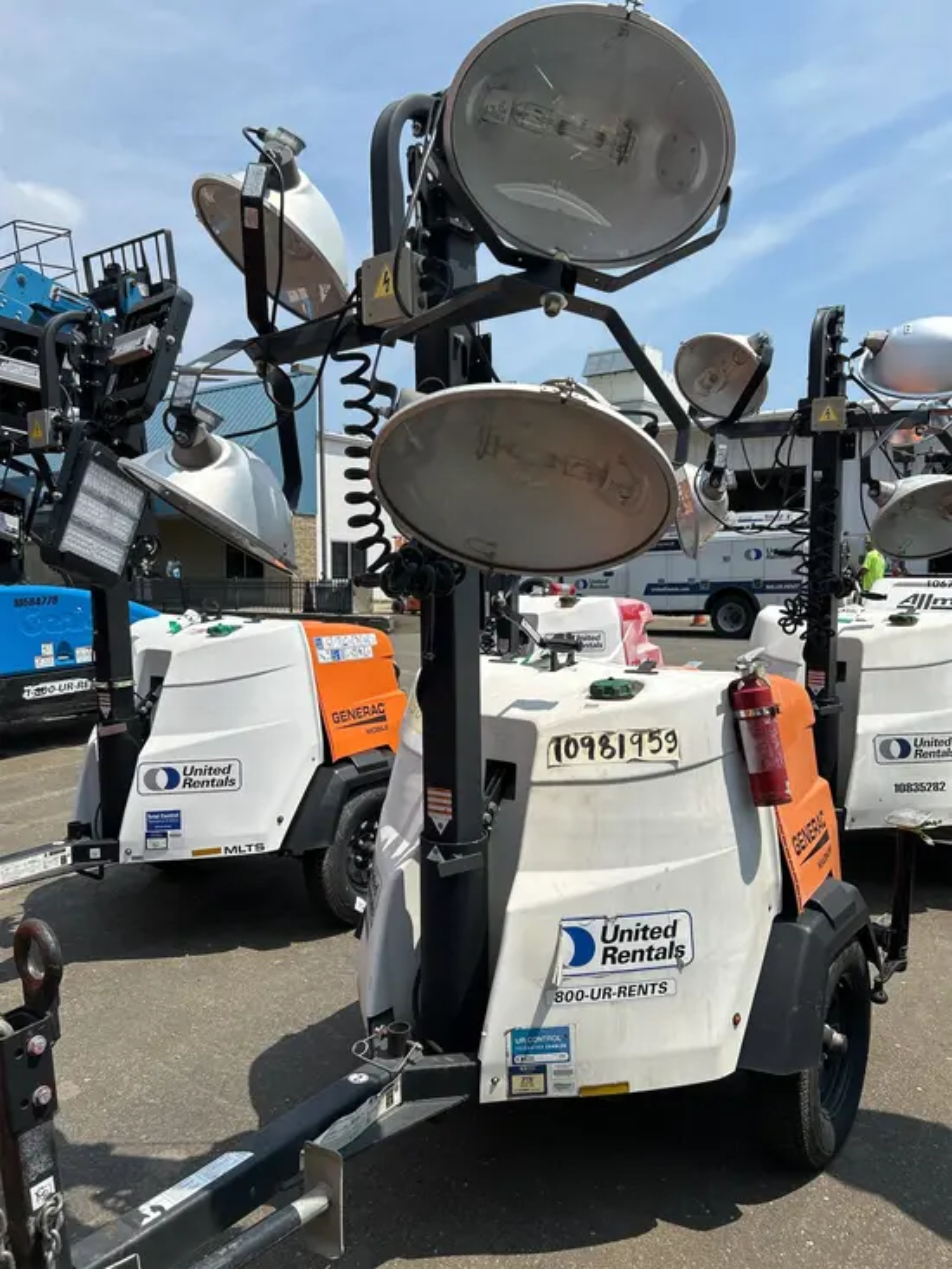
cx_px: 476
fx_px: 953
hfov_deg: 53.1
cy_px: 634
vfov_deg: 67.3
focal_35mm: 26
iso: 50
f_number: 1.5
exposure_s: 1/6211
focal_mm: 5.7
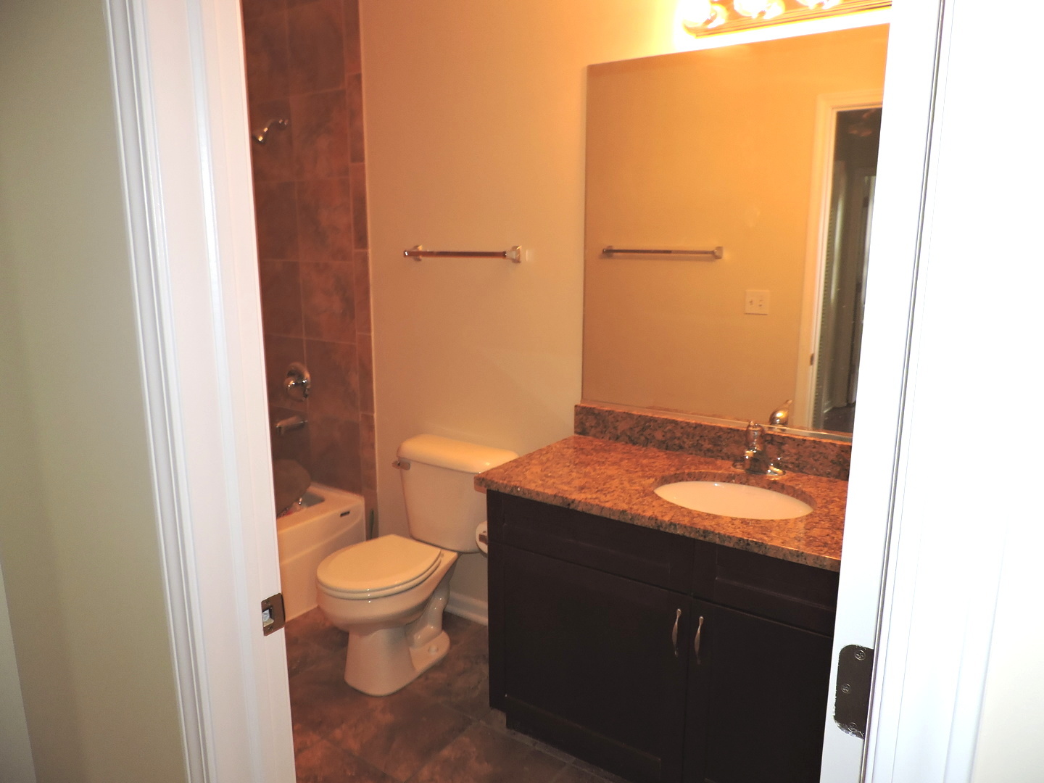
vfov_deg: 56.8
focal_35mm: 24
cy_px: 392
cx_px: 522
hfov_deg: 71.6
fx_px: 724
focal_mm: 4.3
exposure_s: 1/30
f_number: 3
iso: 200
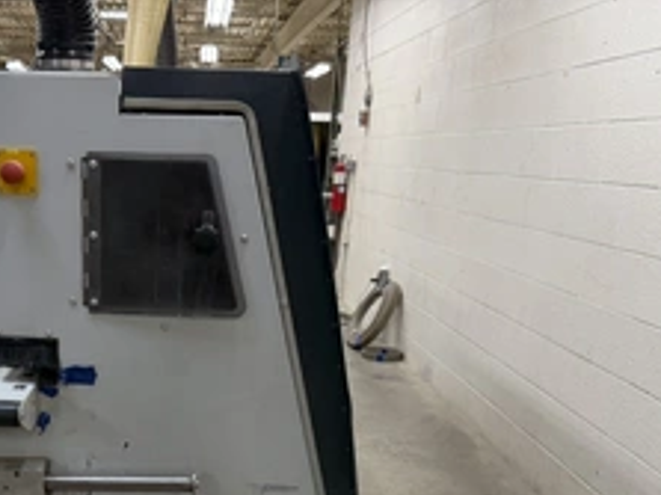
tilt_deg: -16.3
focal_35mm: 43
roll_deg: -1.1
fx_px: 821
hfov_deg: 42.4
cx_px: 160
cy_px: 442
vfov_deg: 32.0
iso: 200
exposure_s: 1/120
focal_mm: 6.76
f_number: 1.78
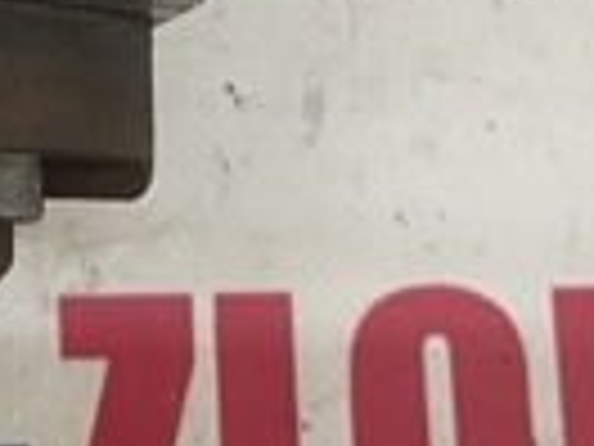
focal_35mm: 121
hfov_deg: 15.5
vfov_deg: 11.3
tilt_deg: -77.6
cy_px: -394
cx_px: -166
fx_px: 2076
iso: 125
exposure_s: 1/60
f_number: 1.6
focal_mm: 5.1
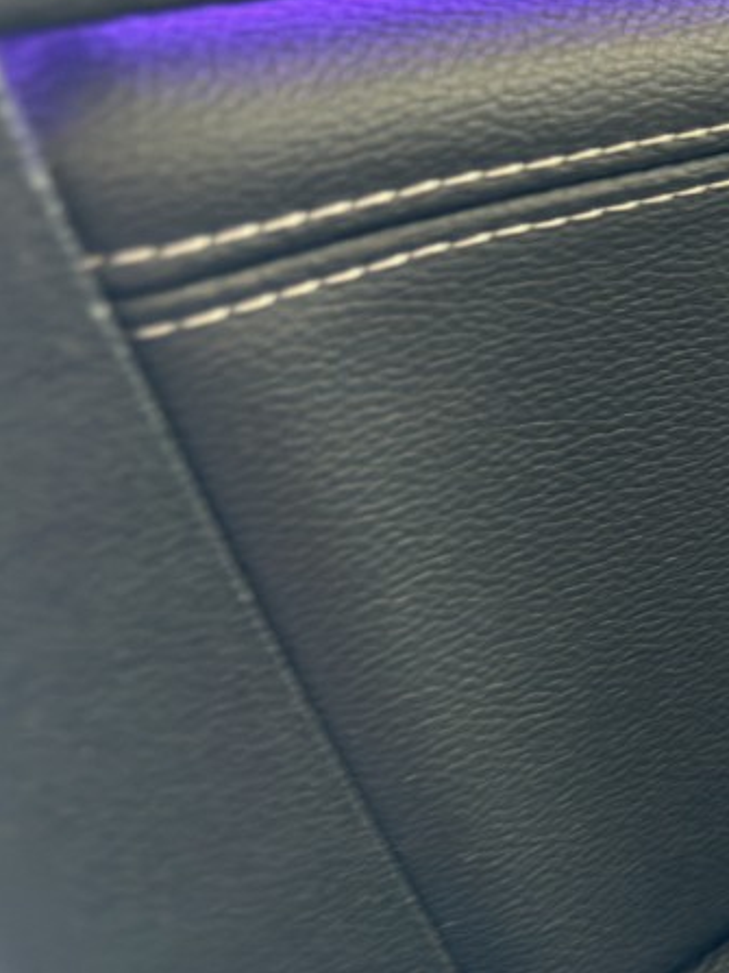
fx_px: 1545
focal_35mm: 55
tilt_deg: -23.6
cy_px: 281
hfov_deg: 21.8
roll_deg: -4.5
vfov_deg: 34.4
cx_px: 1112
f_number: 1.78
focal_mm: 6.76
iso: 320
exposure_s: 1/33
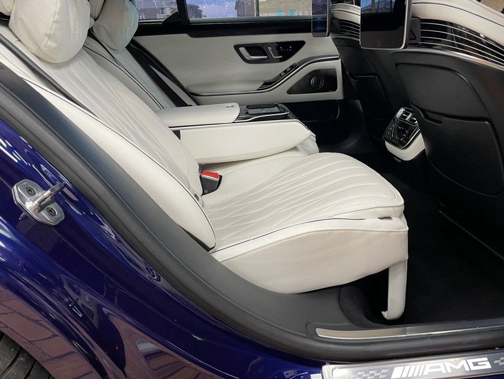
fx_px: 437
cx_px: 268
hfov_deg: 59.9
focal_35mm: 30
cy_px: 162
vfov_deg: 46.7
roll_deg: +3.0
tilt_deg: -15.9
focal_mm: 4.2
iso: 100
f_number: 1.6
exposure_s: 1/60
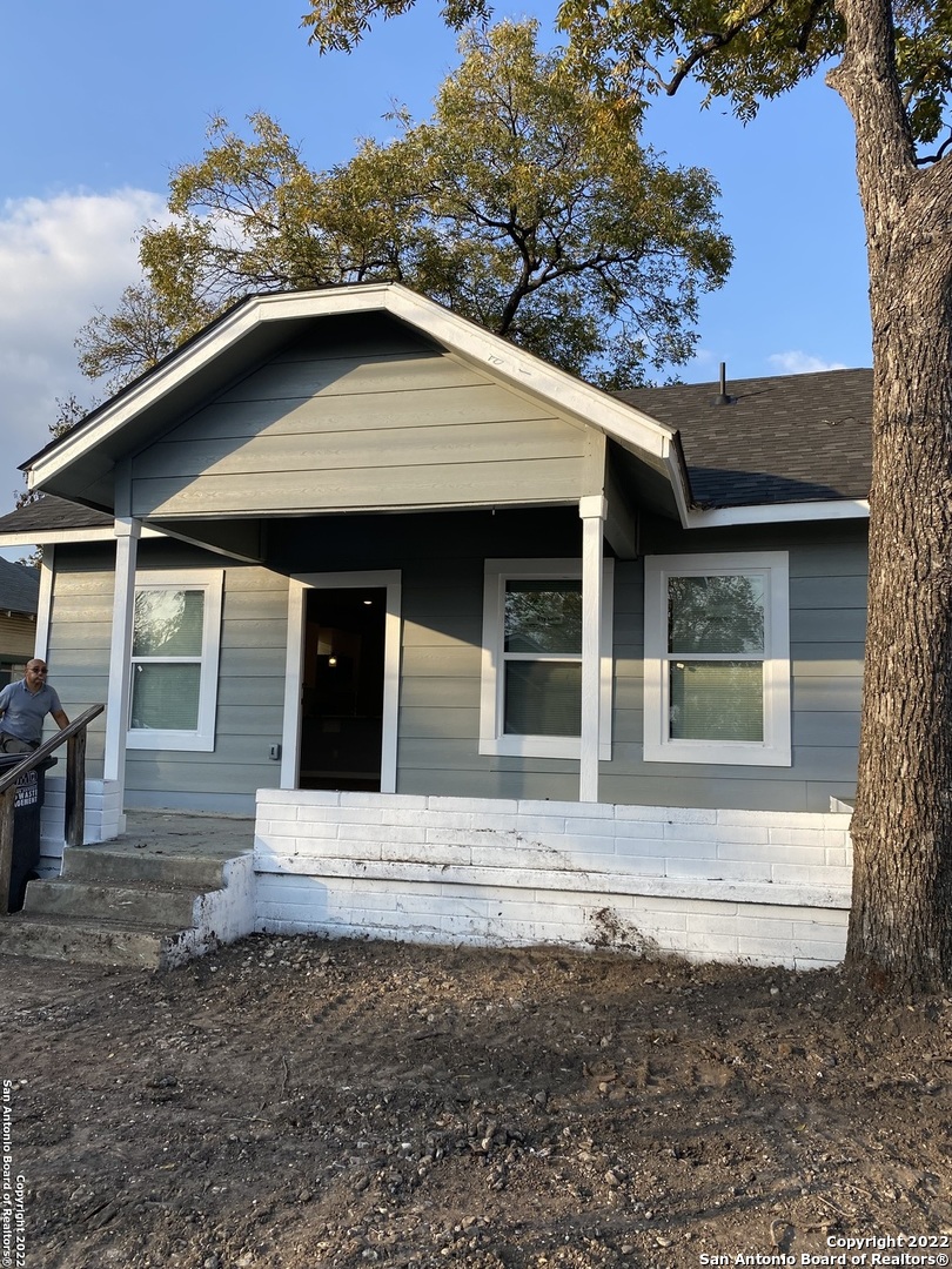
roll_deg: -1.3
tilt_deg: +6.1
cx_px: 476
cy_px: 634
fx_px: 953
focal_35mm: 26
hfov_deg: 53.1
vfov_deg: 67.3
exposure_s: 1/1232
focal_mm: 4.25
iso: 32
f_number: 1.8
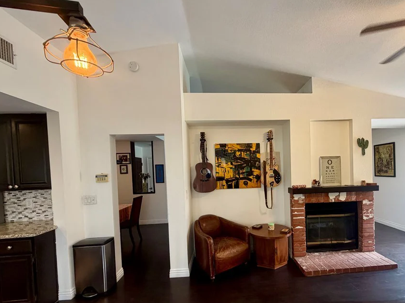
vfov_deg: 74.2
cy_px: 175
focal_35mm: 17
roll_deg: +2.5
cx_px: 241
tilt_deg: -2.7
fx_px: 199
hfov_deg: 90.0
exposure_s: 1/60
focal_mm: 2.22
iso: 200
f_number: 2.2
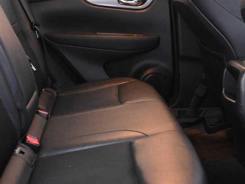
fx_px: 375
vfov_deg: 27.5
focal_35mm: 53
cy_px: 88
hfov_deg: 35.7
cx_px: 77
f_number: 3.5
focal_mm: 16
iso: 5600
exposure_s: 1/25
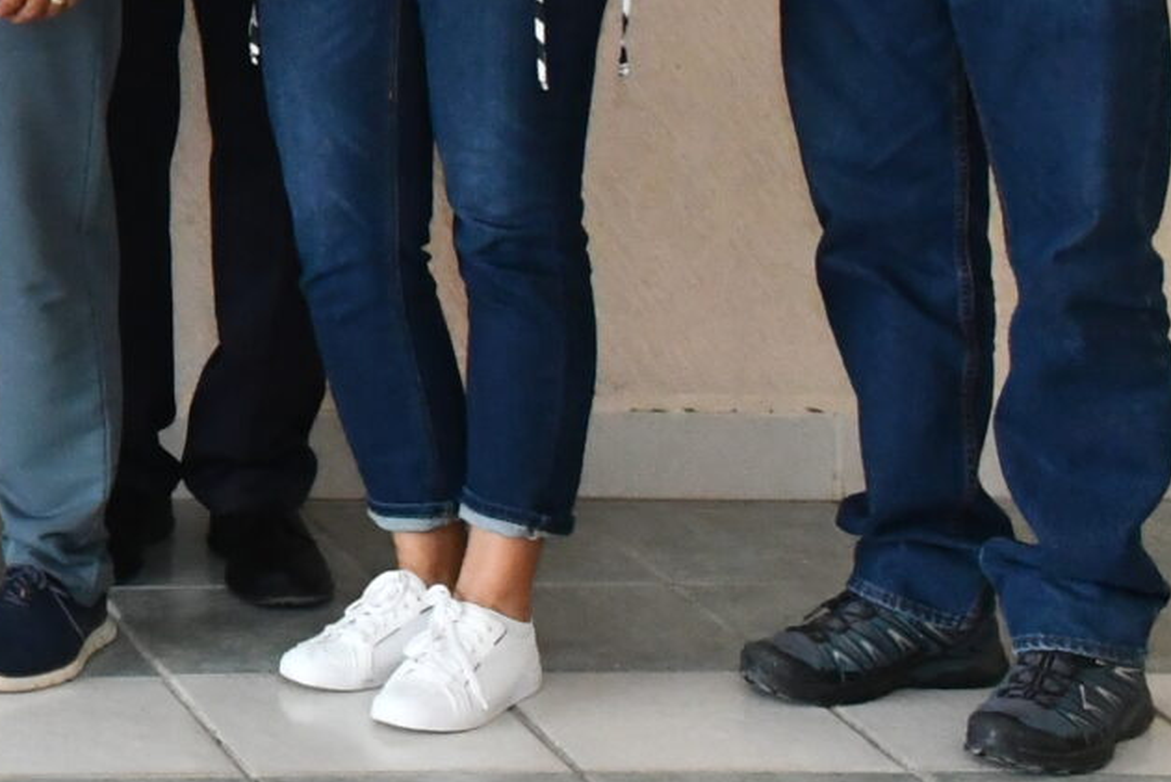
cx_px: -978
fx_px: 4750
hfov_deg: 12.7
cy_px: -512
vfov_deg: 9.1
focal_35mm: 146
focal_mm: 24
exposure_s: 1/100
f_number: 10
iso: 3200
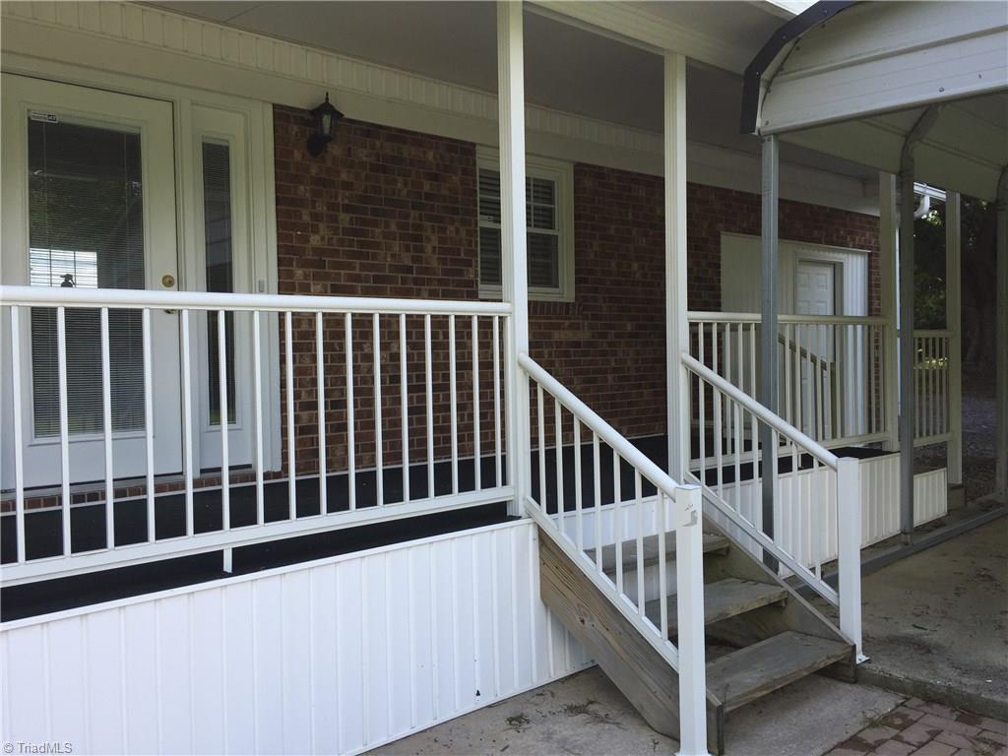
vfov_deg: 48.2
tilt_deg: -1.5
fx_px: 844
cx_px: 504
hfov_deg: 61.7
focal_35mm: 29
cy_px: 378
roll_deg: +0.7
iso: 32
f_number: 2.2
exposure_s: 1/581
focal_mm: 4.15
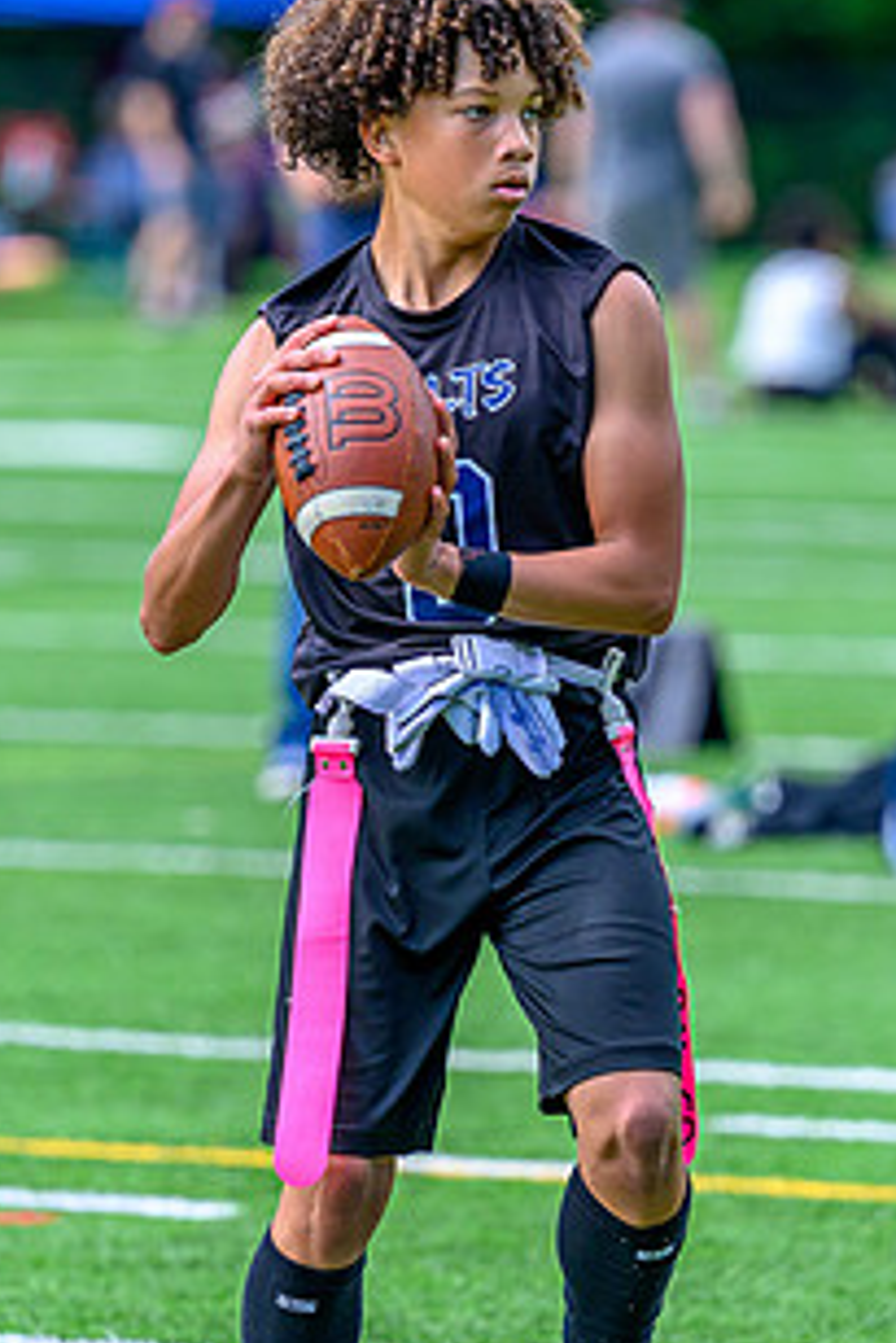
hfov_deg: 3.1
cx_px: 495
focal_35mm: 443
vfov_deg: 4.7
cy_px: 605
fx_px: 16519
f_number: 2.8
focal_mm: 170
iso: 250
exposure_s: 1/2000
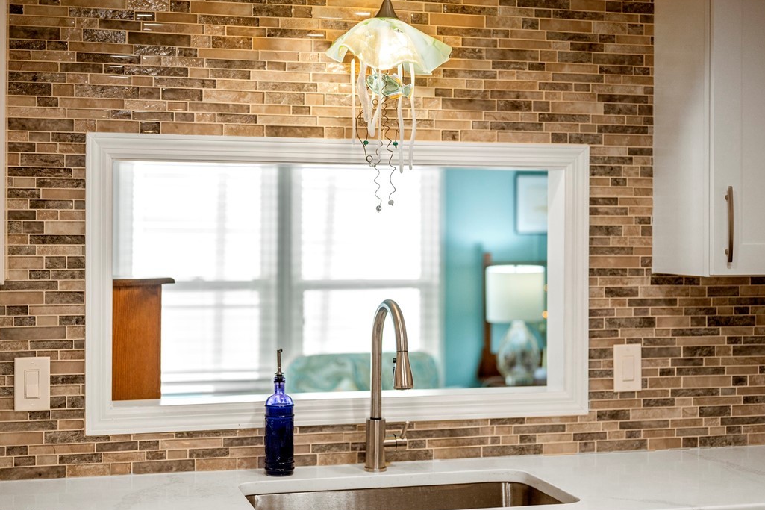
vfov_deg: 25.5
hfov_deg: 37.5
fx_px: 1126
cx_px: 381
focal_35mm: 53
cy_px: 263
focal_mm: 50
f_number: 2
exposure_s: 1/1000
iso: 400
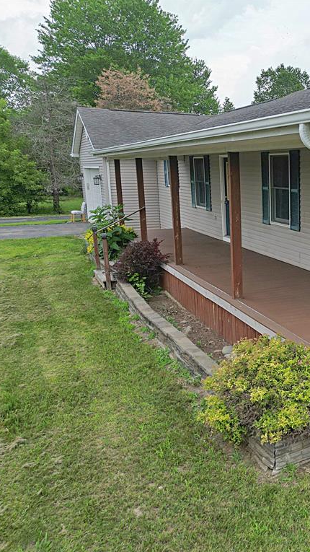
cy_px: 276
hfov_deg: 31.0
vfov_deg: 56.6
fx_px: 512
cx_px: 316
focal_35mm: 35
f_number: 1.7
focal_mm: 6.7
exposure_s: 1/1250
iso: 200
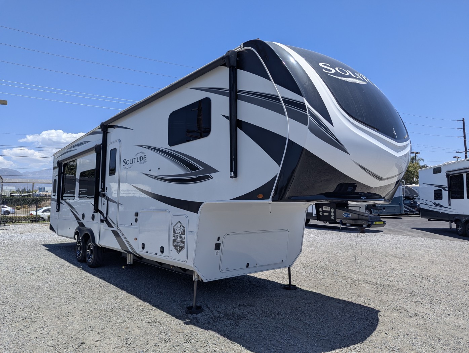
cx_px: 234
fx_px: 326
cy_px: 176
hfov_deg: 71.5
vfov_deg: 56.9
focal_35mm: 24
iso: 45
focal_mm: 6.81
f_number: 1.85
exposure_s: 1/2571
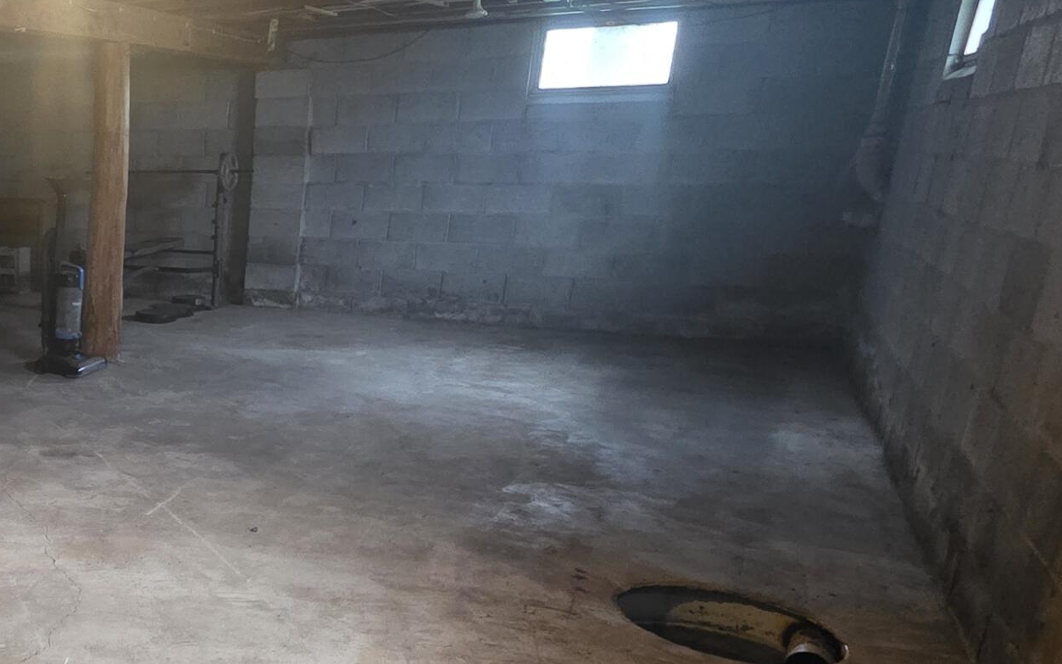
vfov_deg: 37.8
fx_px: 955
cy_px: 456
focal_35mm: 33
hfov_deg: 46.8
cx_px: -36
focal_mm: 2.2
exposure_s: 1/60
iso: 1000
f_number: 1.9
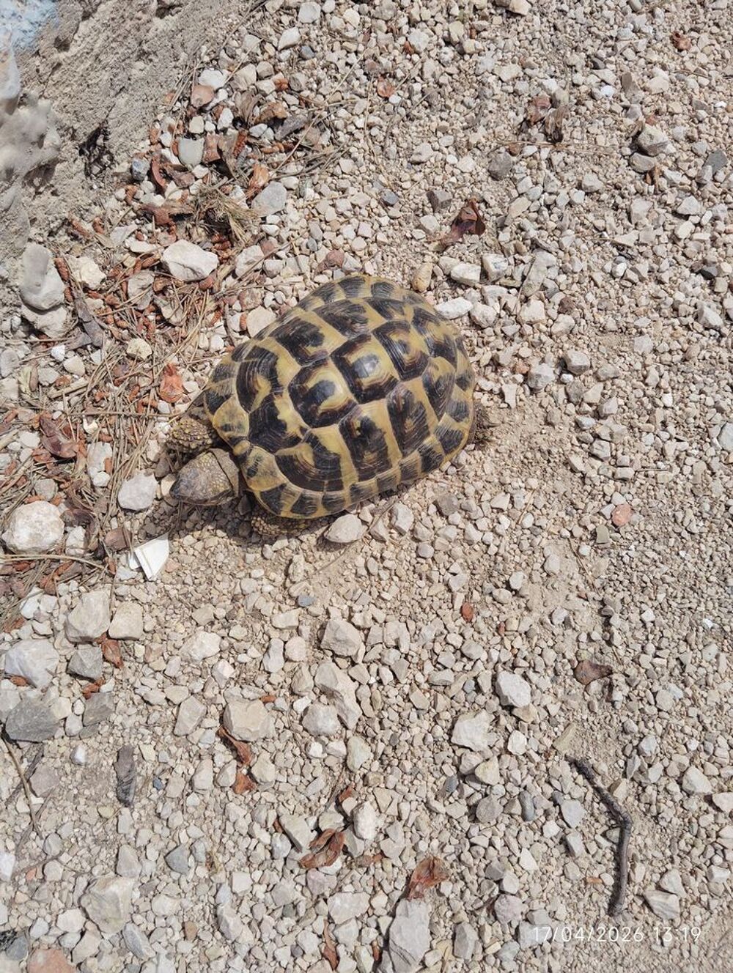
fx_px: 789
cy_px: 486
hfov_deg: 49.9
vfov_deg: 63.4
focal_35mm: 28
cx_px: 366
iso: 50
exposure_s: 1/1122
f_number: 1.8
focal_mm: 4.22
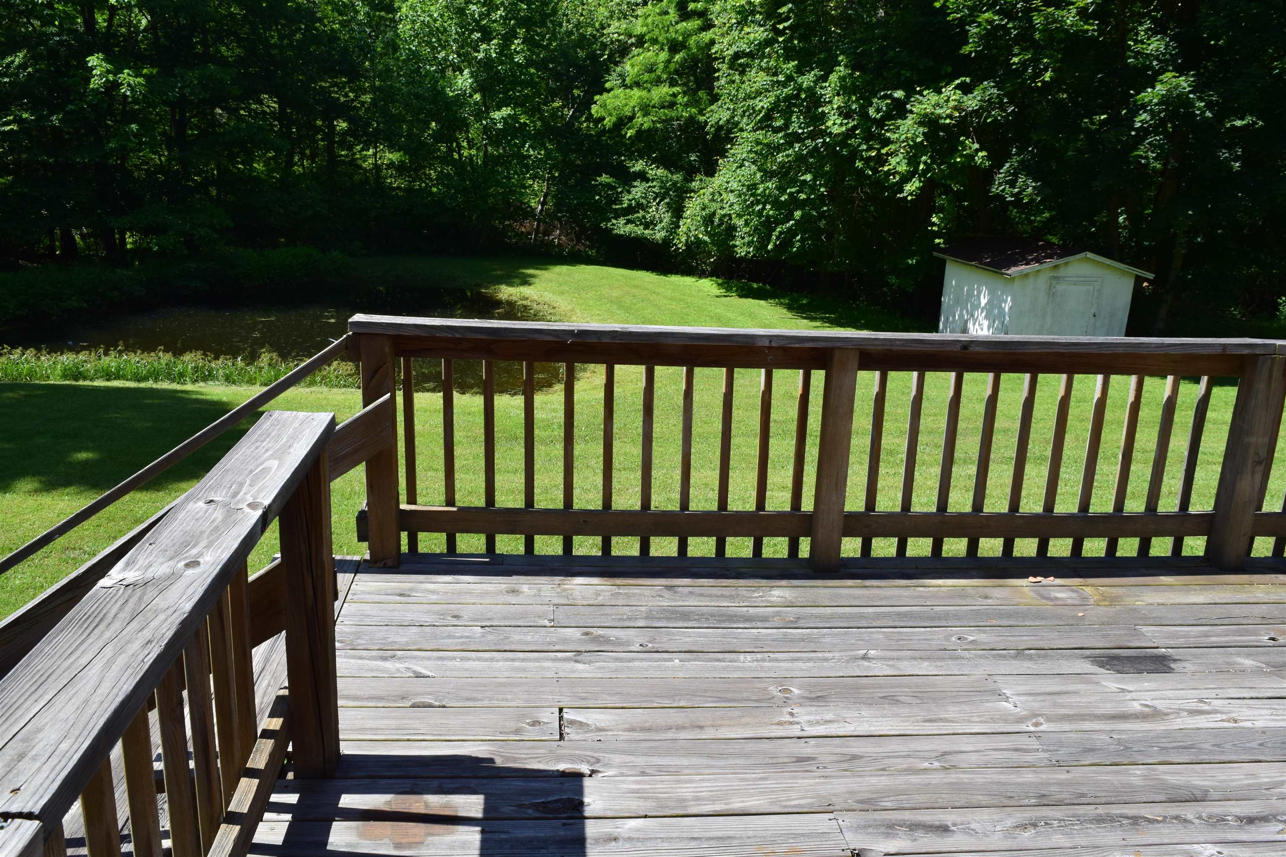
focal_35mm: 27
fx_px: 964
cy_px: 428
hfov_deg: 67.4
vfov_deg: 47.9
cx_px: 643
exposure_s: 1/400
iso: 400
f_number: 11
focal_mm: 18
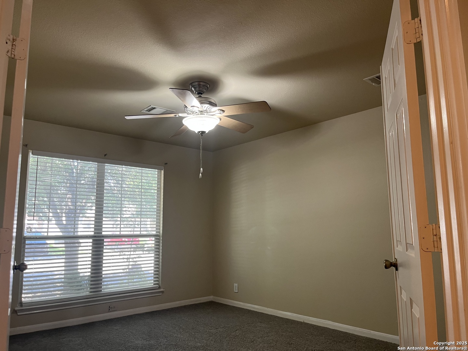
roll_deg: +0.7
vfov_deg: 53.1
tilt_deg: +7.3
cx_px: 234
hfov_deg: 67.3
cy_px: 176
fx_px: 352
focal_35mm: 26
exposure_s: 1/60
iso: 100
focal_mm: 5.1
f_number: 1.6
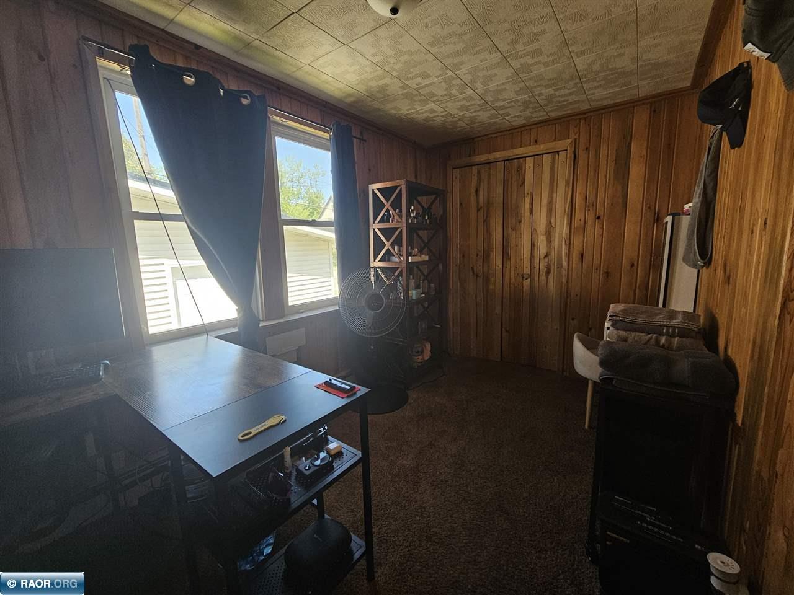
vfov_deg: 89.9
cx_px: 397
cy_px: 298
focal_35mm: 13
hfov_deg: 106.2
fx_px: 298
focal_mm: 2.2
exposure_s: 1/60
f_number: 2.2
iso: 64
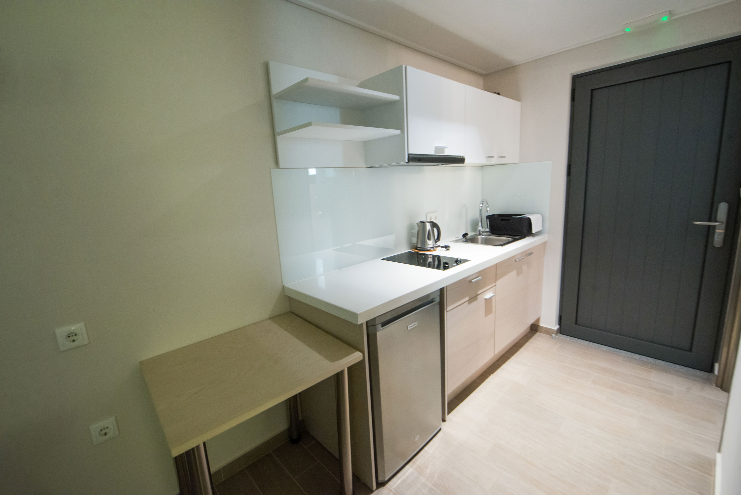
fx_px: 309
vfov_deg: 77.4
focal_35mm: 15
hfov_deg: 100.4
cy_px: 248
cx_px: 370
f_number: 8
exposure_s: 1/13
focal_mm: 15
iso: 2500
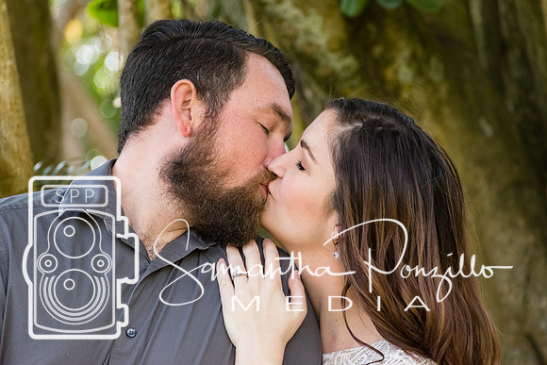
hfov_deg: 9.3
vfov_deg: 6.2
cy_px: 181
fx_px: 3347
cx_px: 277
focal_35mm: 220
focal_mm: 145
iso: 1400
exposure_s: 1/500
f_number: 4.8
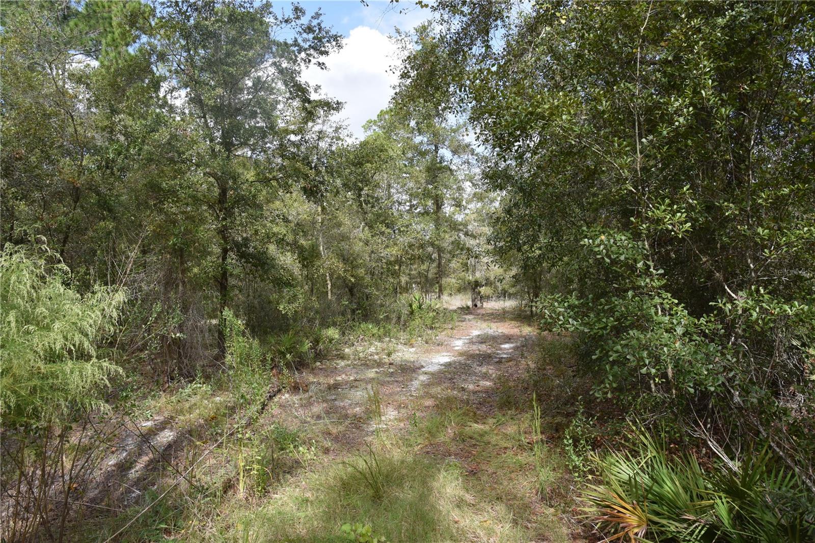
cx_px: 408
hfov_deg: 73.7
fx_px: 543
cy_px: 272
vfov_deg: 53.1
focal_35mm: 24
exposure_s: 1/640
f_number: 13
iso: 1250
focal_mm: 24
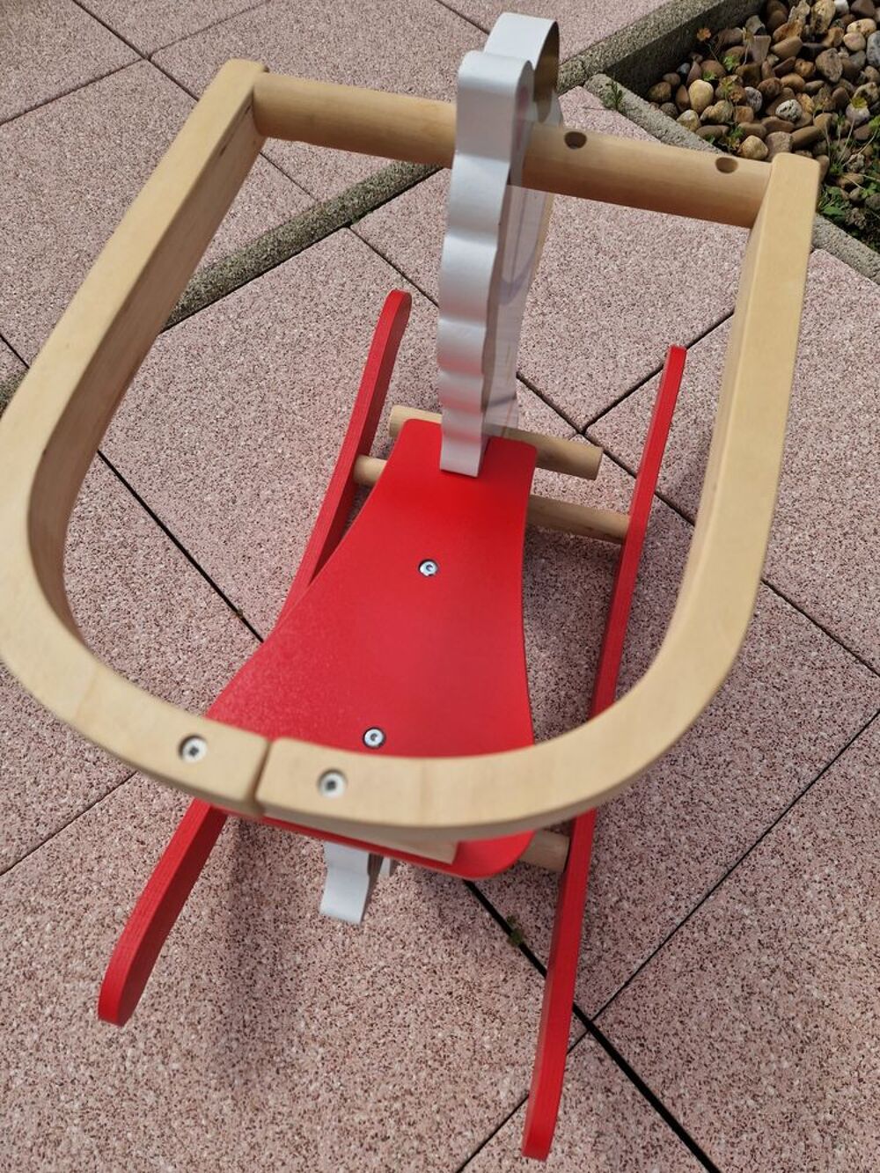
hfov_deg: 58.9
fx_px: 779
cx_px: 440
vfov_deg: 73.9
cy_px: 586
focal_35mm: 23
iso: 50
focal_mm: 5.4
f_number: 1.8
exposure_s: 1/2456
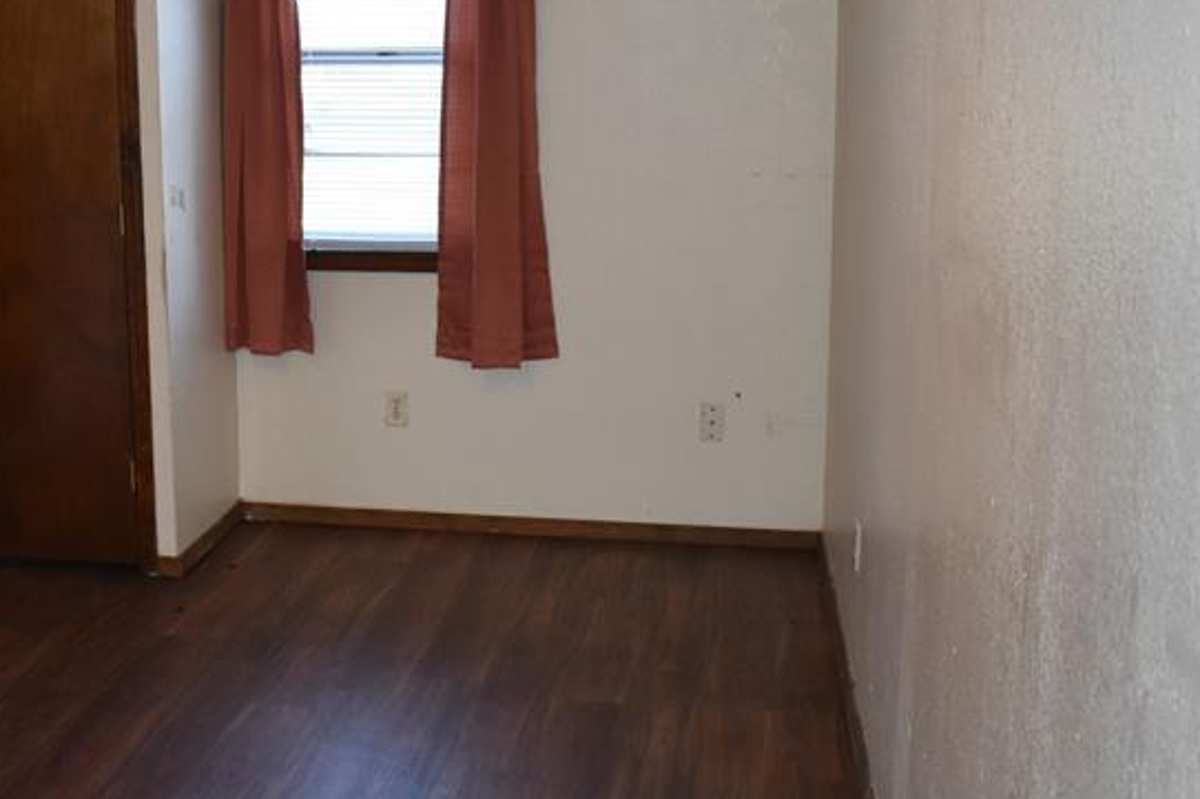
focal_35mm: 51
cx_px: 373
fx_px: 1699
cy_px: 370
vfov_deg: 26.5
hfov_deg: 38.3
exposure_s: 1/125
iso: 1100
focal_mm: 18
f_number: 3.5
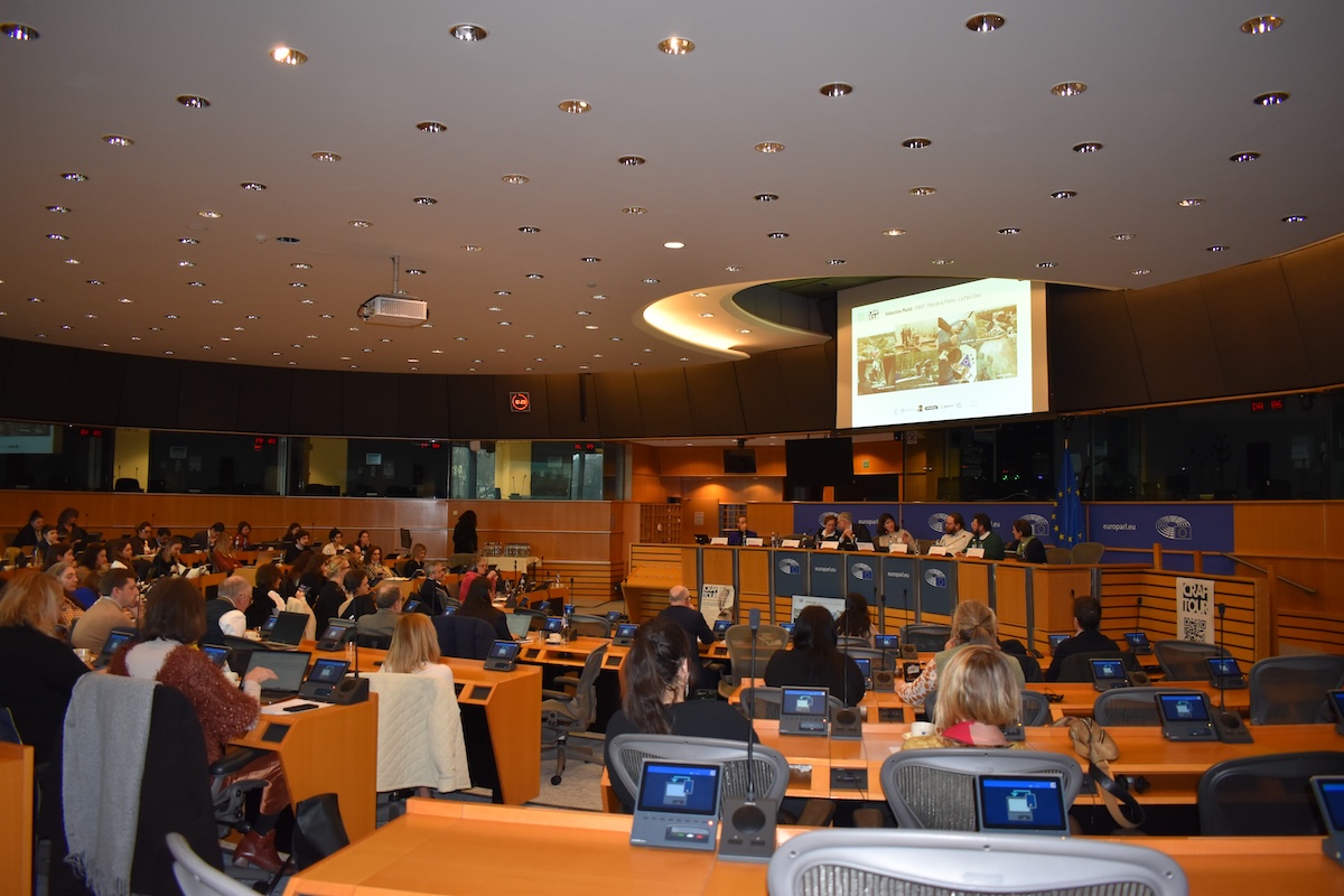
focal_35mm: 27
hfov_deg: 67.4
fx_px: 1008
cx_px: 672
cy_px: 448
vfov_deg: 47.9
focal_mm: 18
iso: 800
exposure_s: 1/125
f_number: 3.5
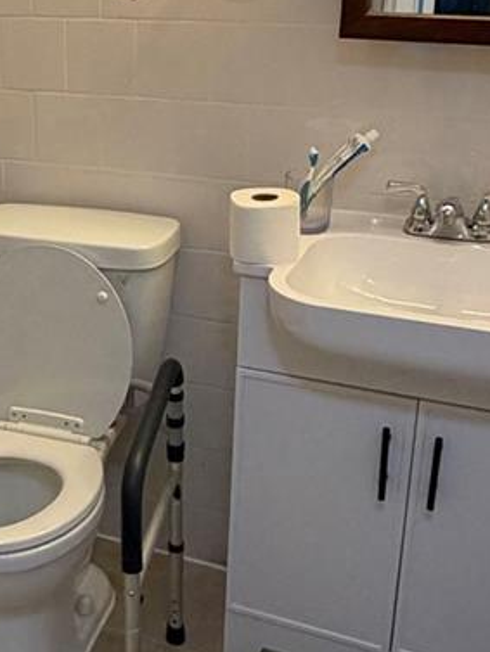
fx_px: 1075
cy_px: 282
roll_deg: +3.2
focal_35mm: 57
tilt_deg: -20.5
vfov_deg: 33.7
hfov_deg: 24.5
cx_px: 0
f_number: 2.2
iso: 250
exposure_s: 1/120
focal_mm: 2.22
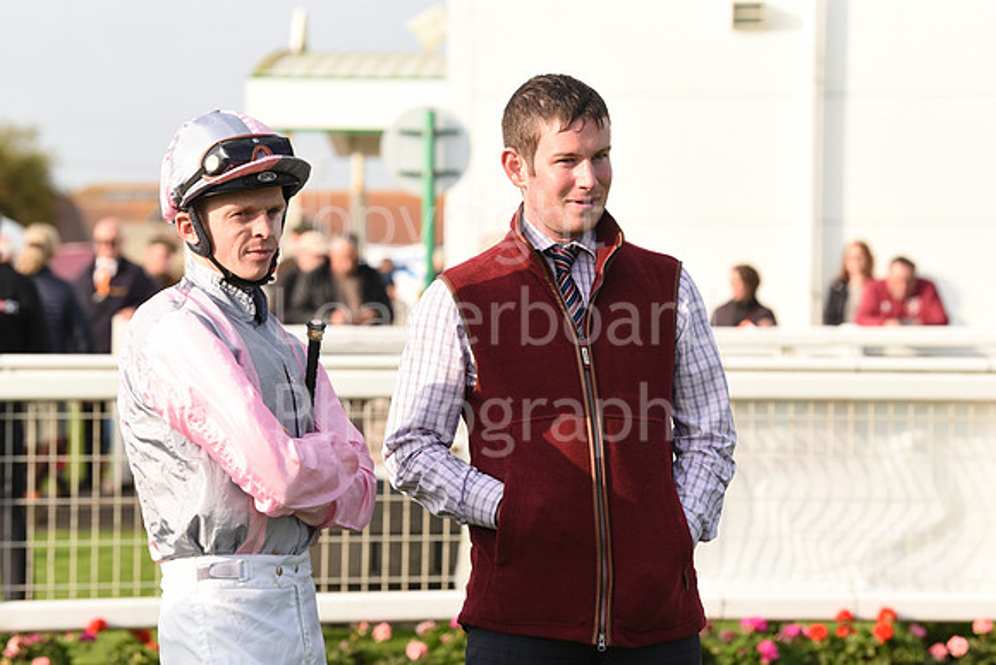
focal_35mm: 140
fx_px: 3874
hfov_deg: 14.7
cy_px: 332
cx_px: 498
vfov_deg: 9.8
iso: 640
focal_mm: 140
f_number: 5.6
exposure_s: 1/1600
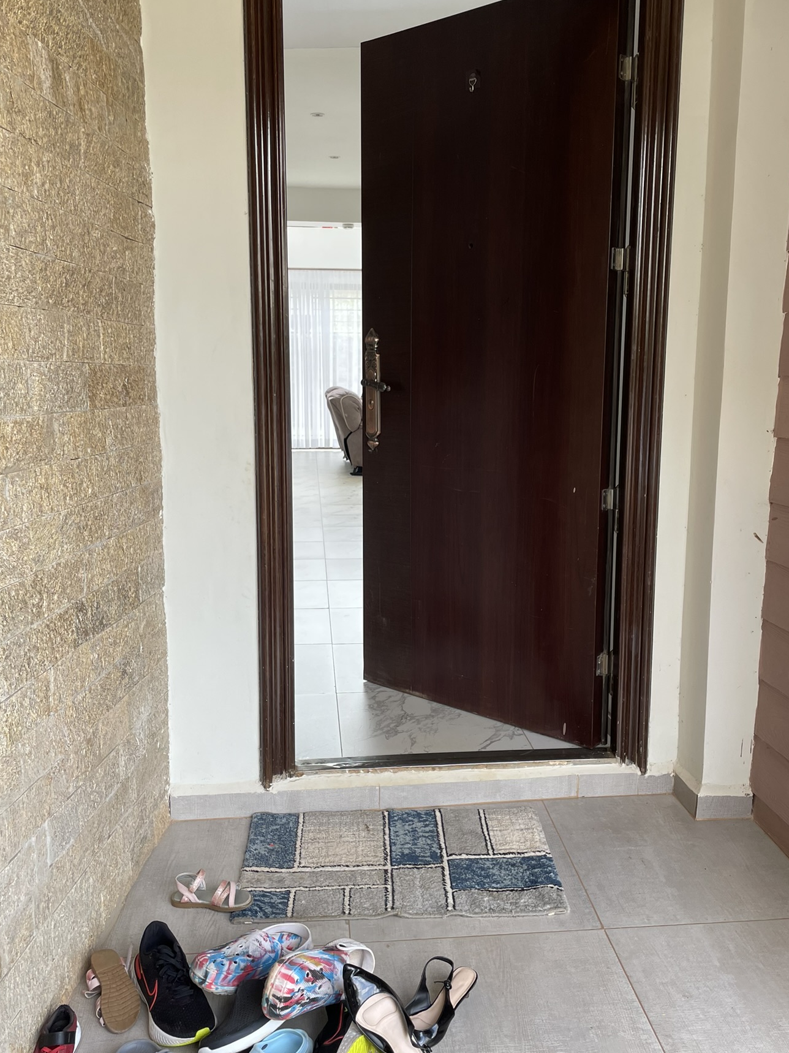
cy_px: 513
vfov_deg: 58.4
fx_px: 942
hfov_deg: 45.4
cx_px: 402
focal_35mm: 31
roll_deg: +0.4
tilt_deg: -7.9
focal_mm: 4.2
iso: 32
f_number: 1.6
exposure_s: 1/122
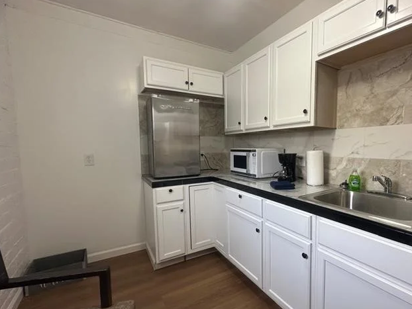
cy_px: 165
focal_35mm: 18
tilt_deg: -5.6
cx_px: 246
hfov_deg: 86.7
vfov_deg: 71.6
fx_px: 214
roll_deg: -0.3
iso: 160
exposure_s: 1/61
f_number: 2.2
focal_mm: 2.22
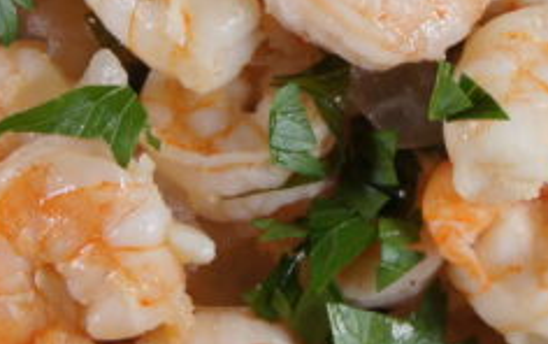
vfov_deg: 3.3
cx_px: 269
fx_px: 5935
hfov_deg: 5.3
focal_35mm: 397
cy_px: 6
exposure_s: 1/125
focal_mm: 60
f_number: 5.6
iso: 100
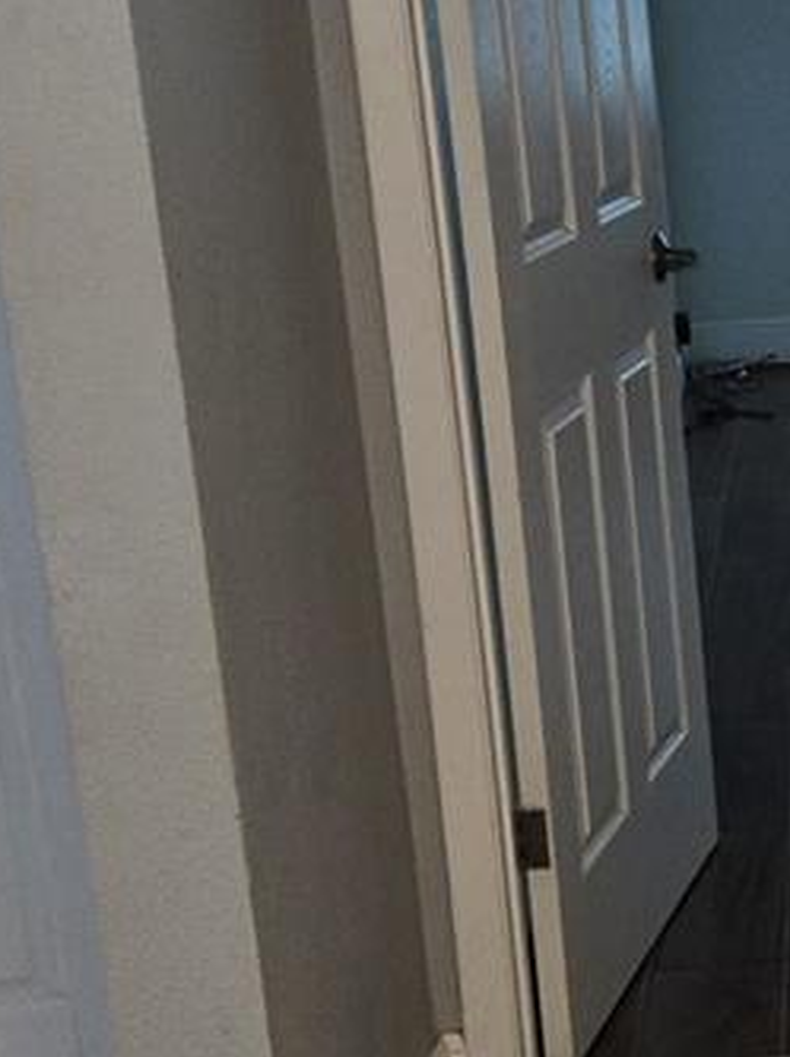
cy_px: 476
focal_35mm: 83
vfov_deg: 23.6
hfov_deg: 15.8
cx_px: 1307
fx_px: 2530
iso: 100
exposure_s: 1/40
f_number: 1.8
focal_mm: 5.4
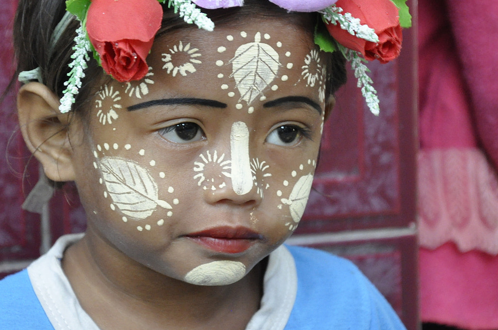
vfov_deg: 5.6
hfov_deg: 8.4
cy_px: 120
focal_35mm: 247
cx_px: 197
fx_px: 3409
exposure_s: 1/125
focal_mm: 105
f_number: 5.6
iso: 1600
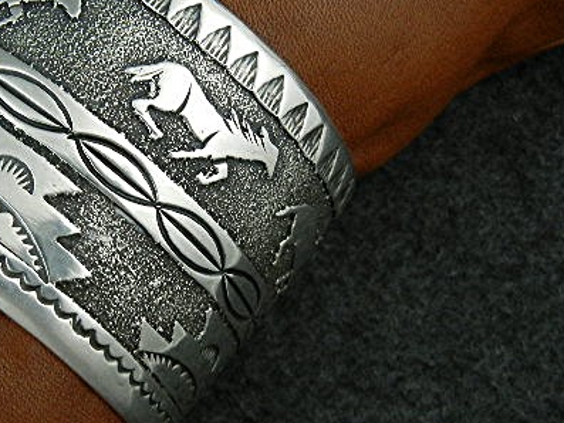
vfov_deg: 15.6
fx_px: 1548
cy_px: 194
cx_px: 138
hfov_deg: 20.5
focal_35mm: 95
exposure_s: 1/22.3
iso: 400
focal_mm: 10.6
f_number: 4
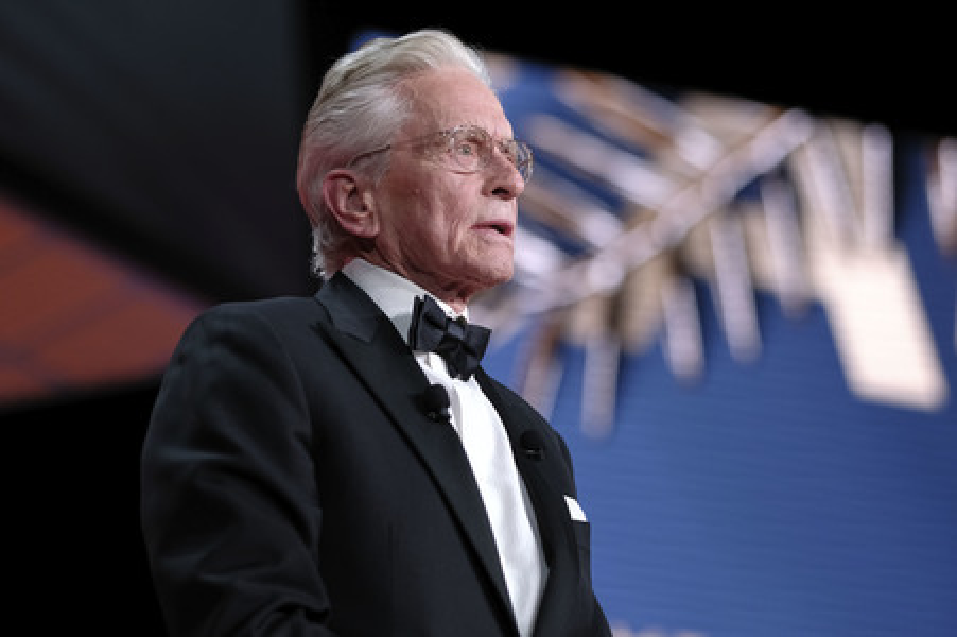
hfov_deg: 15.2
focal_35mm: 135
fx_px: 3586
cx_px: 478
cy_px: 318
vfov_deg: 10.1
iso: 1600
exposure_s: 1/400
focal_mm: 90
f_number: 2
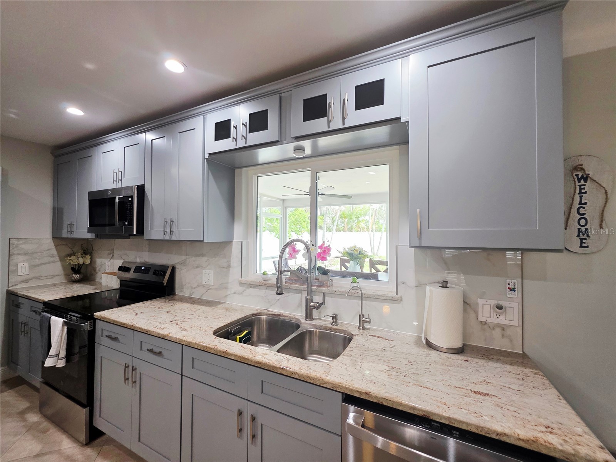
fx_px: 231
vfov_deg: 89.9
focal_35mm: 13
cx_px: 308
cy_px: 231
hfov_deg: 106.2
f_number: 1.9
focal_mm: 2.2
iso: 160
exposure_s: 1/120
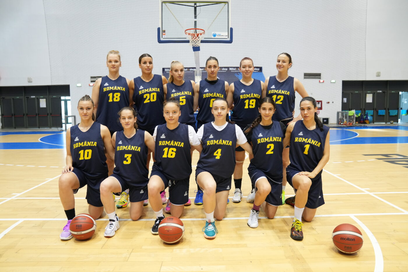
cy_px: 136
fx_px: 283
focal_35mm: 25
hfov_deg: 71.5
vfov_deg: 51.3
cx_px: 204
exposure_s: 1/125
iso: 2500
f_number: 4.5
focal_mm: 25
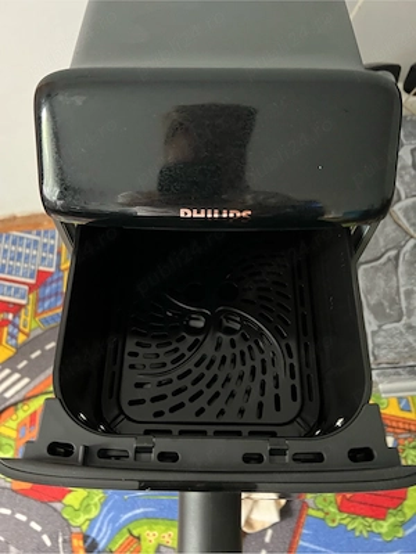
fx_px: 417
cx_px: 208
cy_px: 277
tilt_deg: -61.1
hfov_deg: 53.1
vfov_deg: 67.3
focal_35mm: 26
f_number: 1.5
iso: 800
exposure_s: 1/30
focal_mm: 5.7
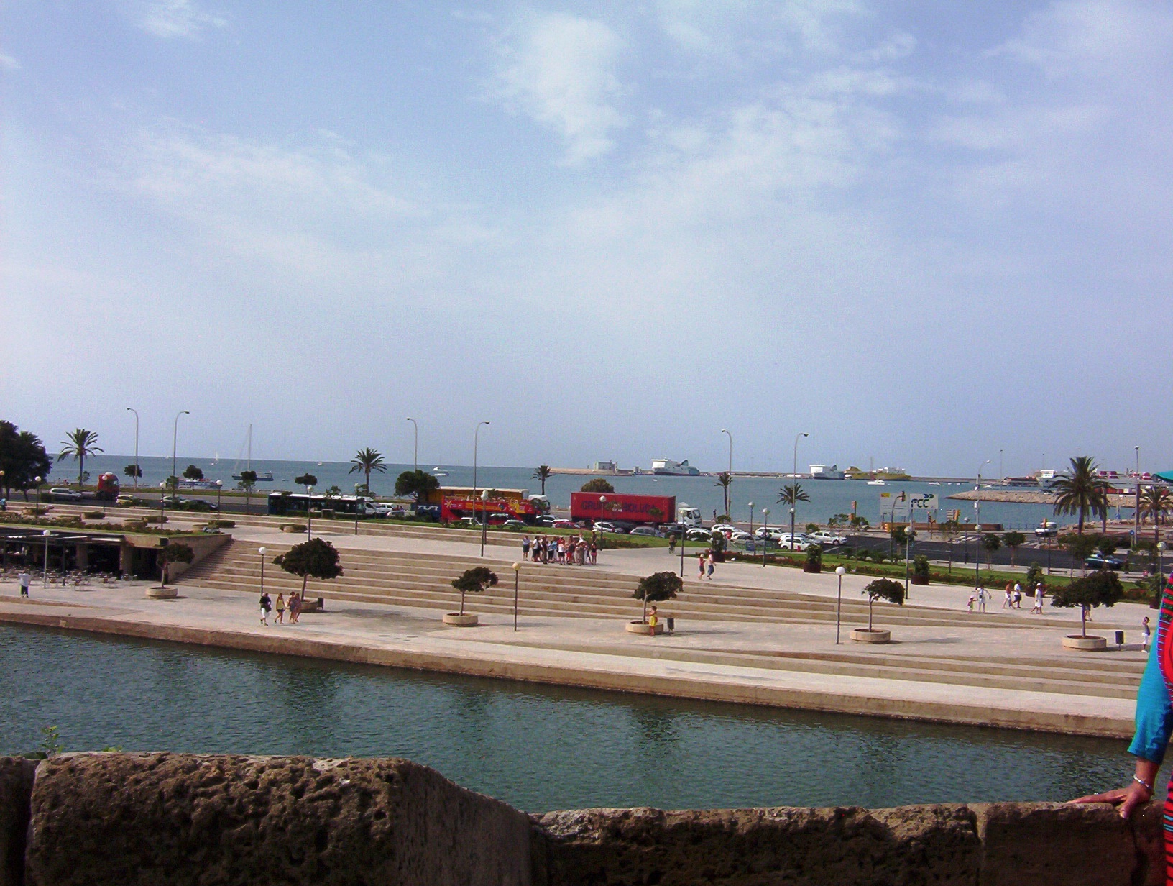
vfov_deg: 39.8
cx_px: 586
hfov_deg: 51.2
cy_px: 443
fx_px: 1223
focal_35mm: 36
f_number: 5.24
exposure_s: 1/1348
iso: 100
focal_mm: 5.54
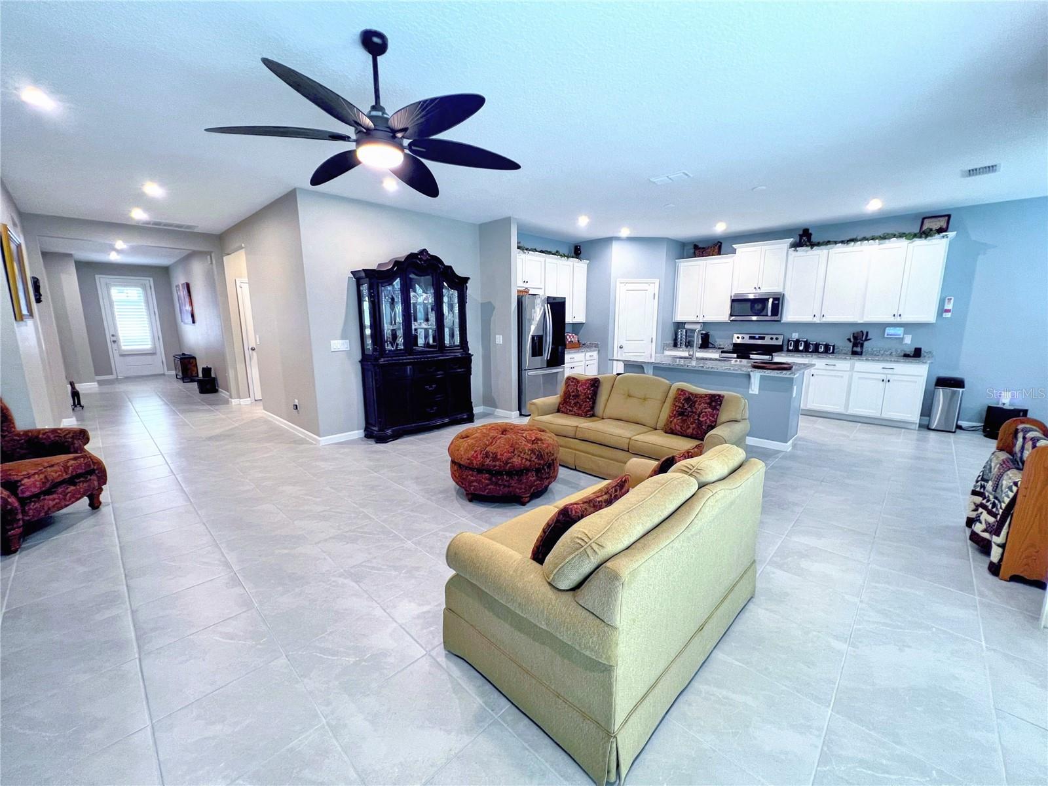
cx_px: 524
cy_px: 393
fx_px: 394
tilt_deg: -11.0
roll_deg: +0.5
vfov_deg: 89.9
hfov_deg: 106.2
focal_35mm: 13
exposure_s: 1/60
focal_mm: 1.57
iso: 200
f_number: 1.8
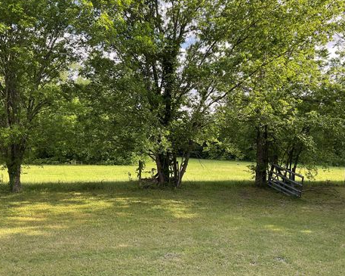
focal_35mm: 31
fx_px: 316
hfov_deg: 57.2
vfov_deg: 47.1
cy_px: 135
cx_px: 184
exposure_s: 1/266
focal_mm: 3
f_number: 1.8
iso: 16
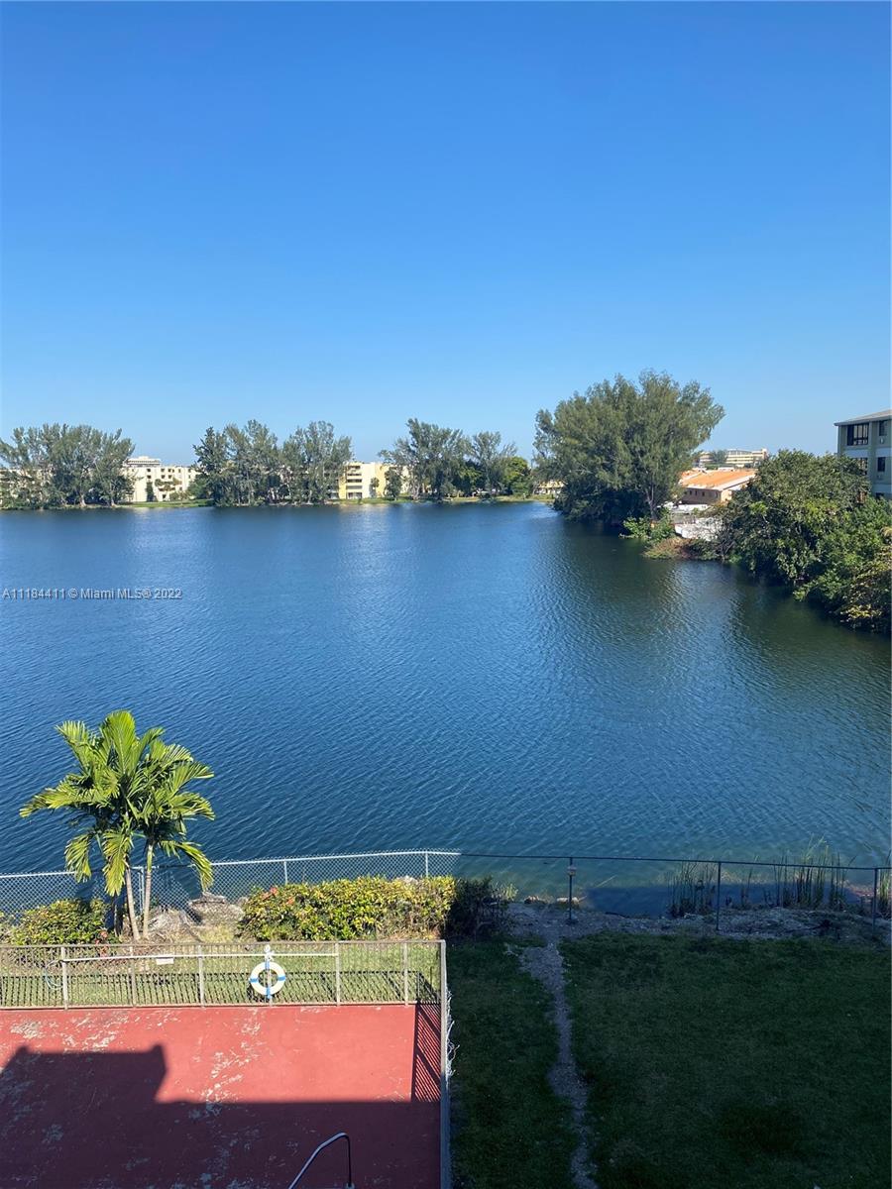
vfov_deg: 67.3
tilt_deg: -5.5
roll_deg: +2.2
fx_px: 893
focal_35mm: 26
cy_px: 594
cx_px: 446
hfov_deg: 53.1
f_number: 1.8
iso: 32
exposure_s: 1/2358
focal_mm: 4.25
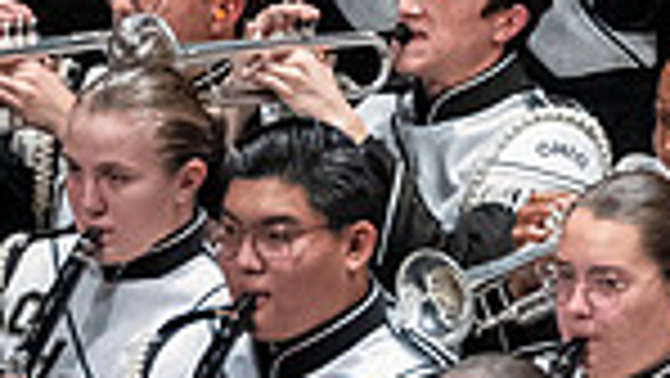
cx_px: 922
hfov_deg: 1.8
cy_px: -454
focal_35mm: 1226
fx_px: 21792
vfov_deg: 1.0
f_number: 4
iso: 4000
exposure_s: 1/500
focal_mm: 200
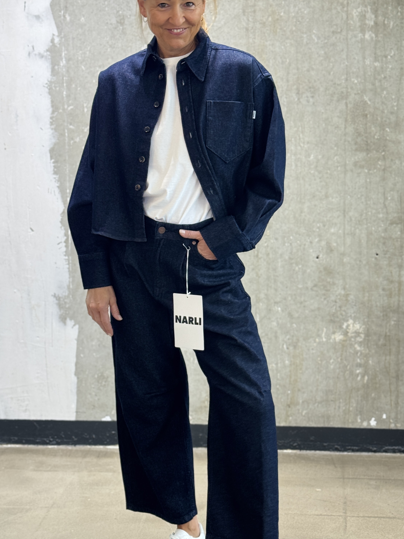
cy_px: 267
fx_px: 1011
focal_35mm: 65
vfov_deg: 29.8
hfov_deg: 22.6
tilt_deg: -10.0
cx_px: 217
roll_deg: +1.0
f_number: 1.78
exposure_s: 1/100
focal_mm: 6.76
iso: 80
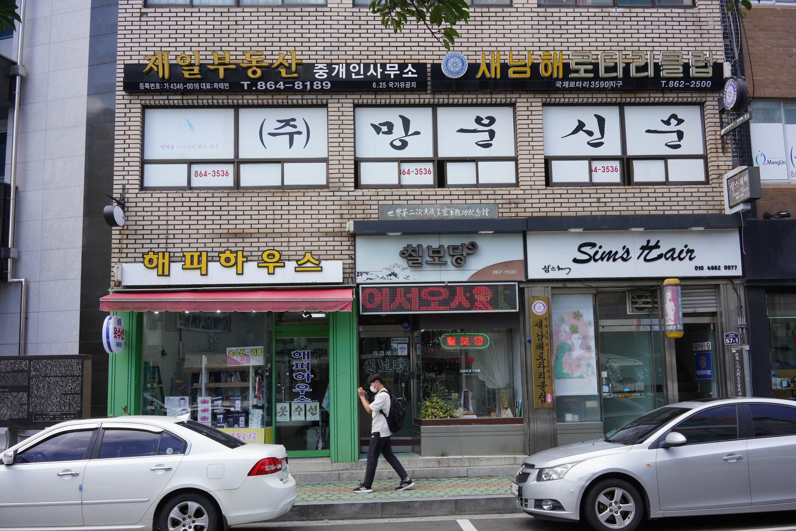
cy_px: 266
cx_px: 398
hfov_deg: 54.4
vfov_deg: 37.9
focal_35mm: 35
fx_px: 774
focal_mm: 35
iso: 800
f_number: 16
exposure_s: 1/100
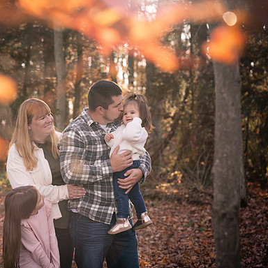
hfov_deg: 15.9
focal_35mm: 109
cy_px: 134
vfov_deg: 16.0
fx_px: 955
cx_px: 68
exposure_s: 1/250
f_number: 4
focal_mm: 85
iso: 320
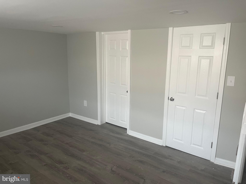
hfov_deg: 67.3
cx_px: 123
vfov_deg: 53.1
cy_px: 92
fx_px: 185
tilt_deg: -11.6
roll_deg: -0.4
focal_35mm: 26
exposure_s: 1/60
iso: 125
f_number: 1.6
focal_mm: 5.1
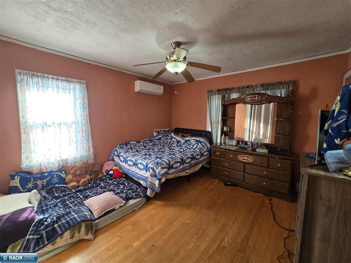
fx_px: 132
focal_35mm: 13
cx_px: 176
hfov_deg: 106.2
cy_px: 132
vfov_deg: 89.9
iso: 80
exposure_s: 1/60
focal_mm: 2.2
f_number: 2.2
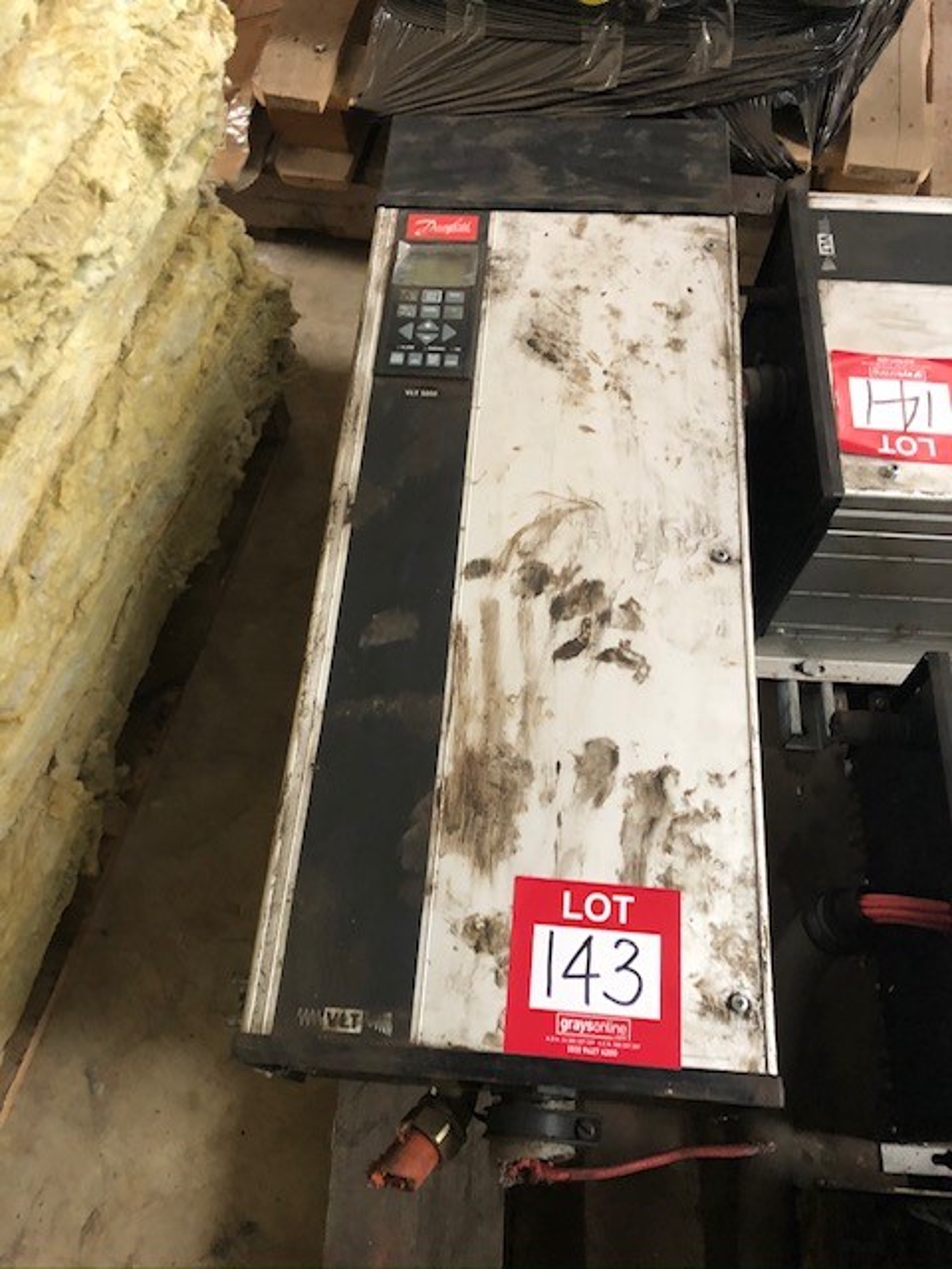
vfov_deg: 63.4
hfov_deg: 49.7
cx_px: 476
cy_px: 634
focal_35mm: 28
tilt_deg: -62.5
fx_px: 1027
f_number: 1.8
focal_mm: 3.99
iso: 100
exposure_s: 1/12
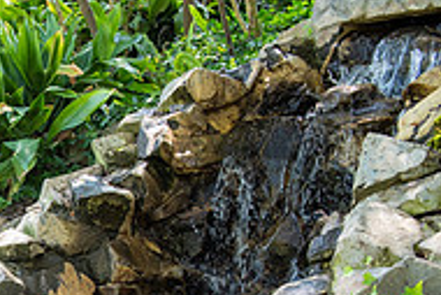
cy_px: 331
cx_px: -162
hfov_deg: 18.1
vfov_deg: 12.9
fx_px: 1275
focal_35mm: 104
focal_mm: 34
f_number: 5
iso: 640
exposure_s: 1/160
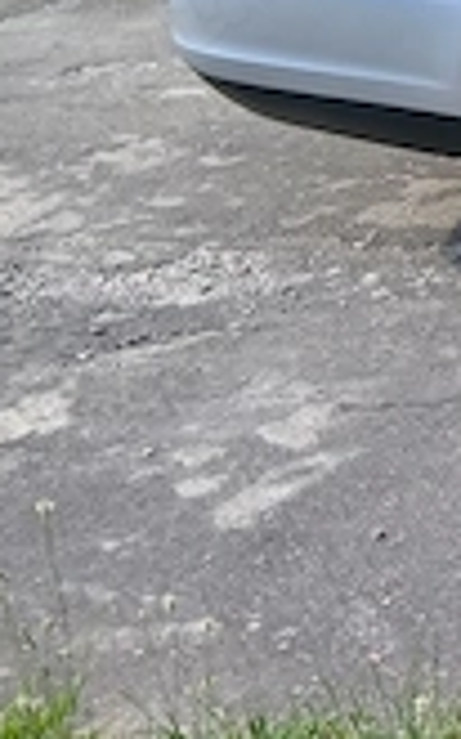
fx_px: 2012
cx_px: 1316
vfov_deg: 19.9
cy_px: -72
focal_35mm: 100
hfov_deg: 10.2
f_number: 1.8
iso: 20
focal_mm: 3.98
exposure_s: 1/280
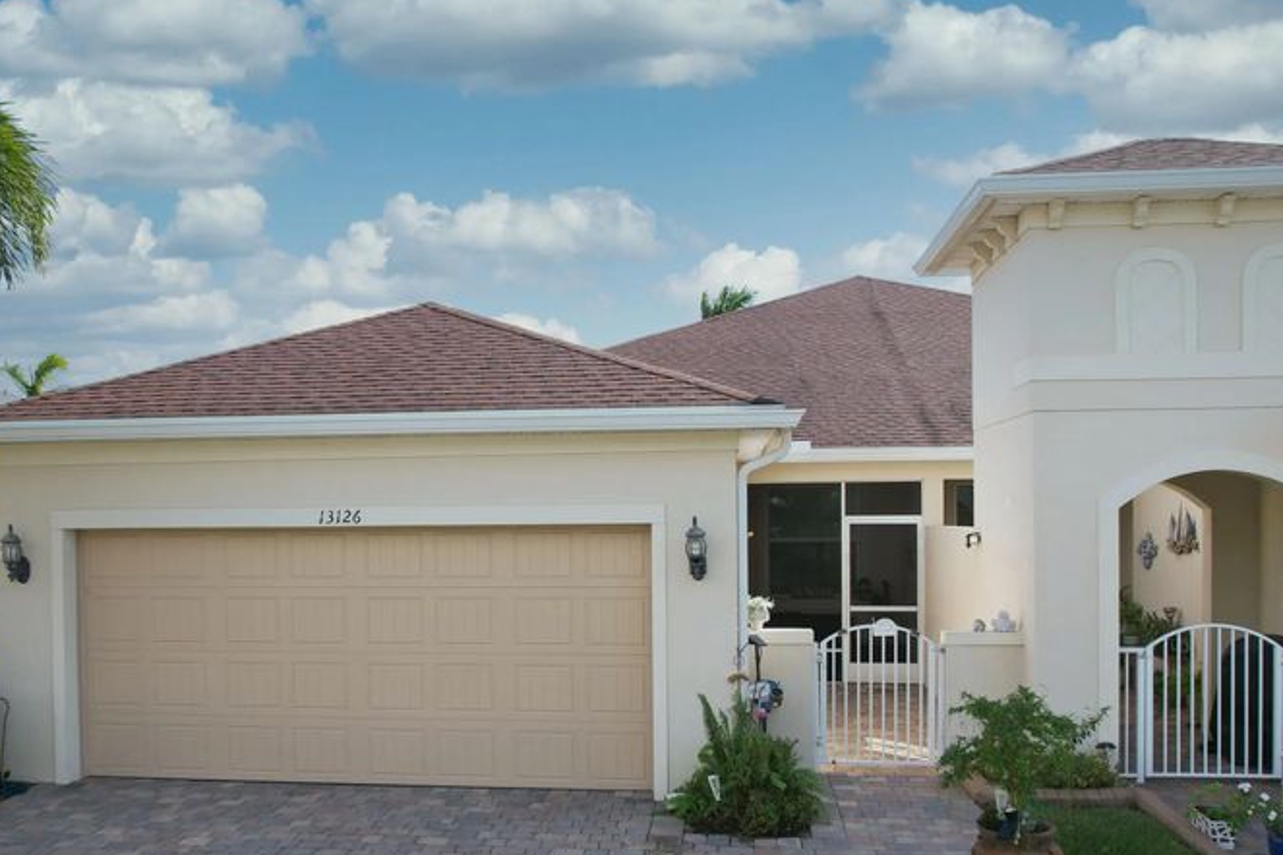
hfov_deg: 55.5
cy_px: 550
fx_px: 1212
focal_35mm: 34
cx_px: 538
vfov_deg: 38.6
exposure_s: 1/40
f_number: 2.8
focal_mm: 8.4
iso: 100
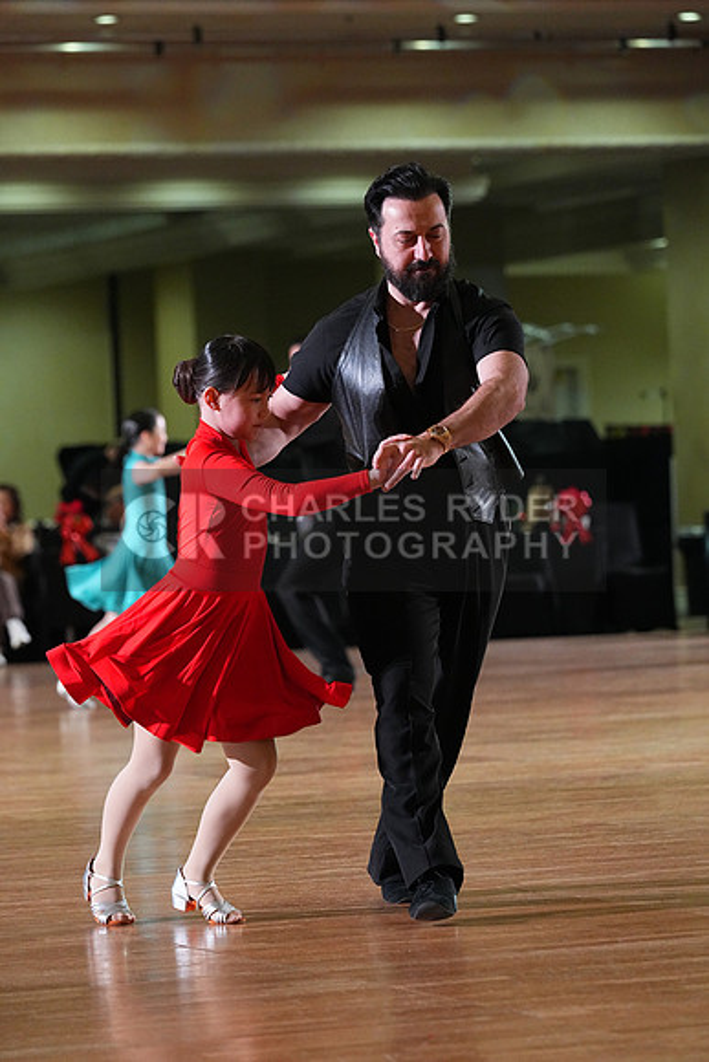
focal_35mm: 164
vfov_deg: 12.5
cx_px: 354
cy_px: 531
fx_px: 4842
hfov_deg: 8.4
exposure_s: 1/400
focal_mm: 164
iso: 8000
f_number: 5
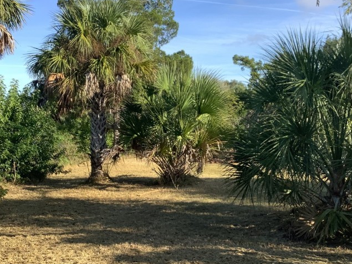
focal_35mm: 50
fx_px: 508
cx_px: 177
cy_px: 158
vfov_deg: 29.0
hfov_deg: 38.2
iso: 25
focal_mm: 3.3
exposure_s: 1/536
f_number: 2.4
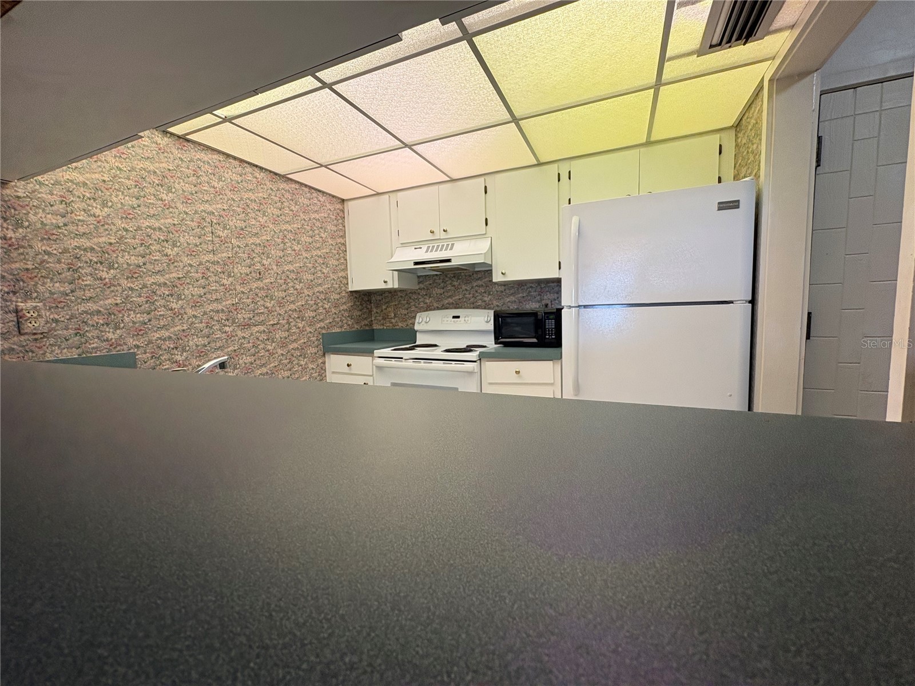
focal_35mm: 14
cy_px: 343
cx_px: 458
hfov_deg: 102.1
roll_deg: +2.3
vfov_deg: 85.7
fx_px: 370
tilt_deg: -4.2
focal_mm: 2.22
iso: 160
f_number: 2.2
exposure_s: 1/60
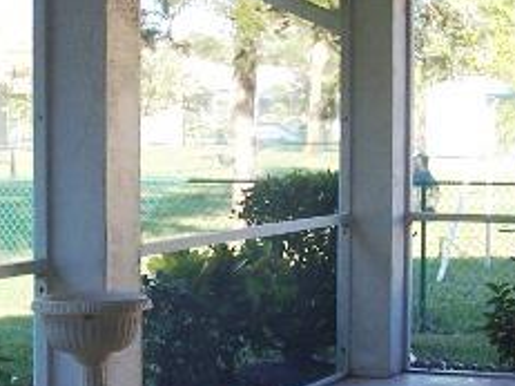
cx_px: 156
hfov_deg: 16.6
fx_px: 1755
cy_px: 268
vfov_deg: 12.5
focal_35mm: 118
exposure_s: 1/125
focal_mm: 5.6
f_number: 2.7
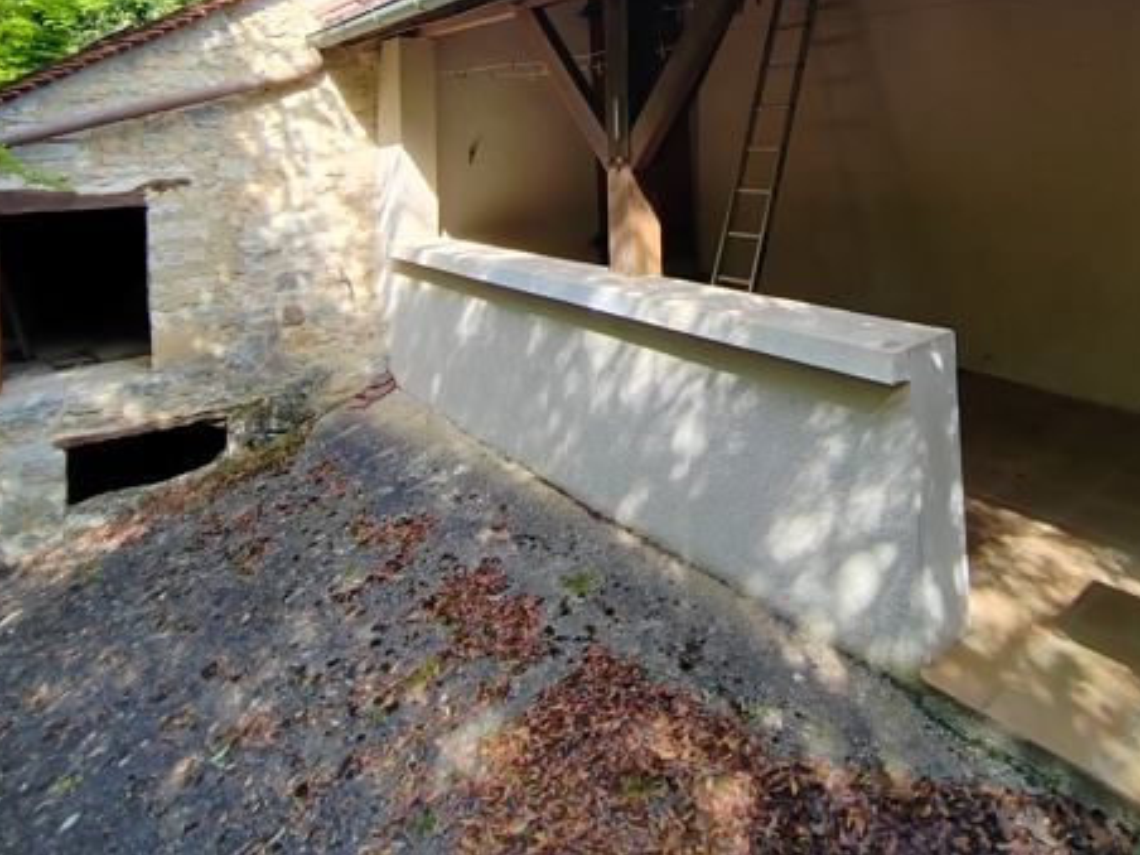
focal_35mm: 23
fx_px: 757
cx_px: 668
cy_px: 101
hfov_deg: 73.3
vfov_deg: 52.5
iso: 100
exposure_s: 1/260
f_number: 2.2
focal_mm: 2.16
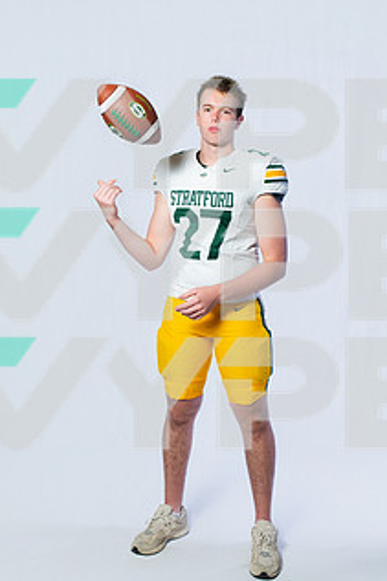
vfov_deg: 44.5
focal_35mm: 44
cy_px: 266
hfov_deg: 30.5
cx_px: 200
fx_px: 710
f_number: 8
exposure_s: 1/250
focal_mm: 31
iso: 500
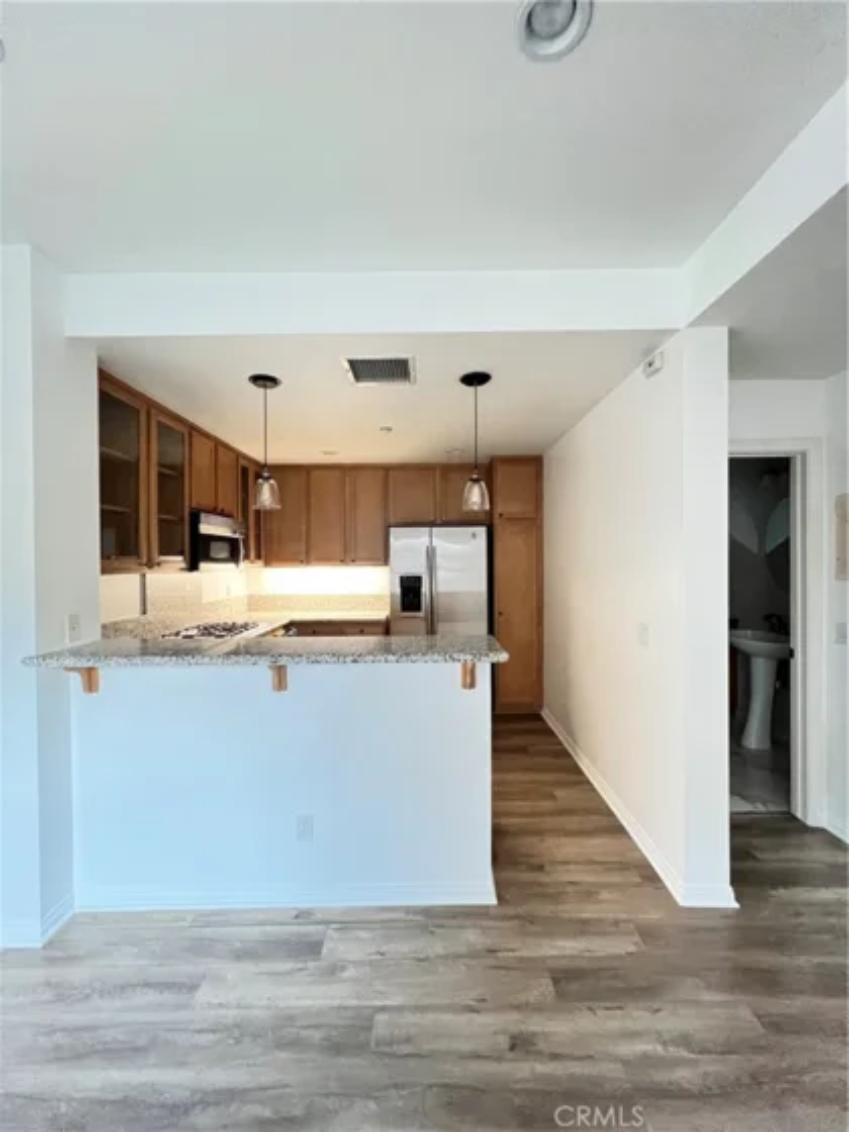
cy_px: 566
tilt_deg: -0.7
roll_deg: +0.6
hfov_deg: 89.9
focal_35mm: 13
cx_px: 424
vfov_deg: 106.2
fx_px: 425
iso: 1250
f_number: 1.8
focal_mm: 1.57
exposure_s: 1/30
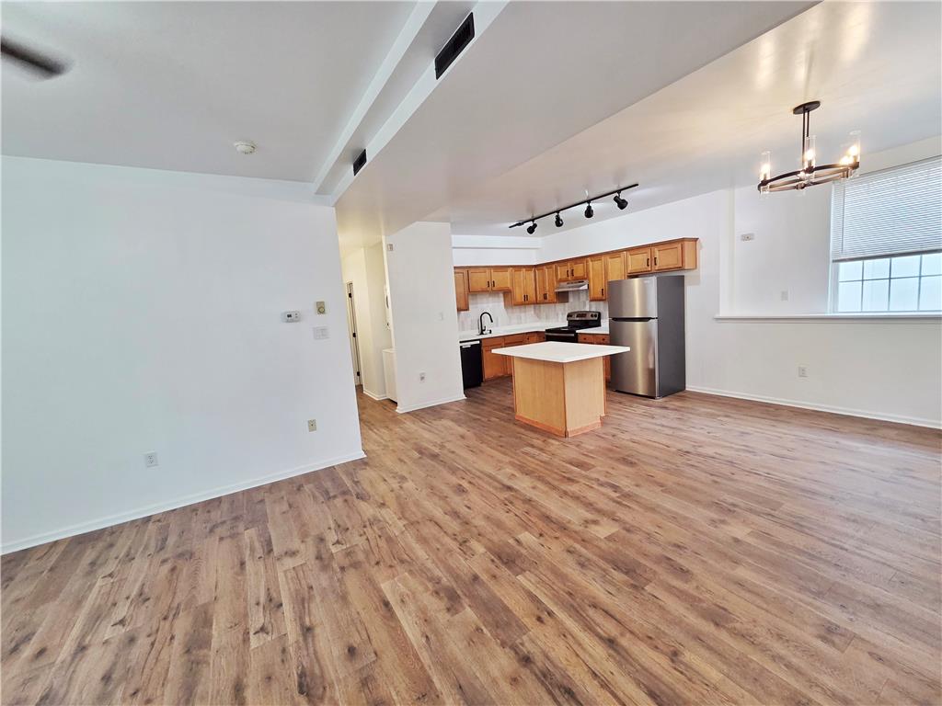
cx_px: 471
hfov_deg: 106.2
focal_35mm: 13
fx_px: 354
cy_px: 353
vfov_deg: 89.9
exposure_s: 1/60
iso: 200
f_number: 2.2
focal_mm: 2.2
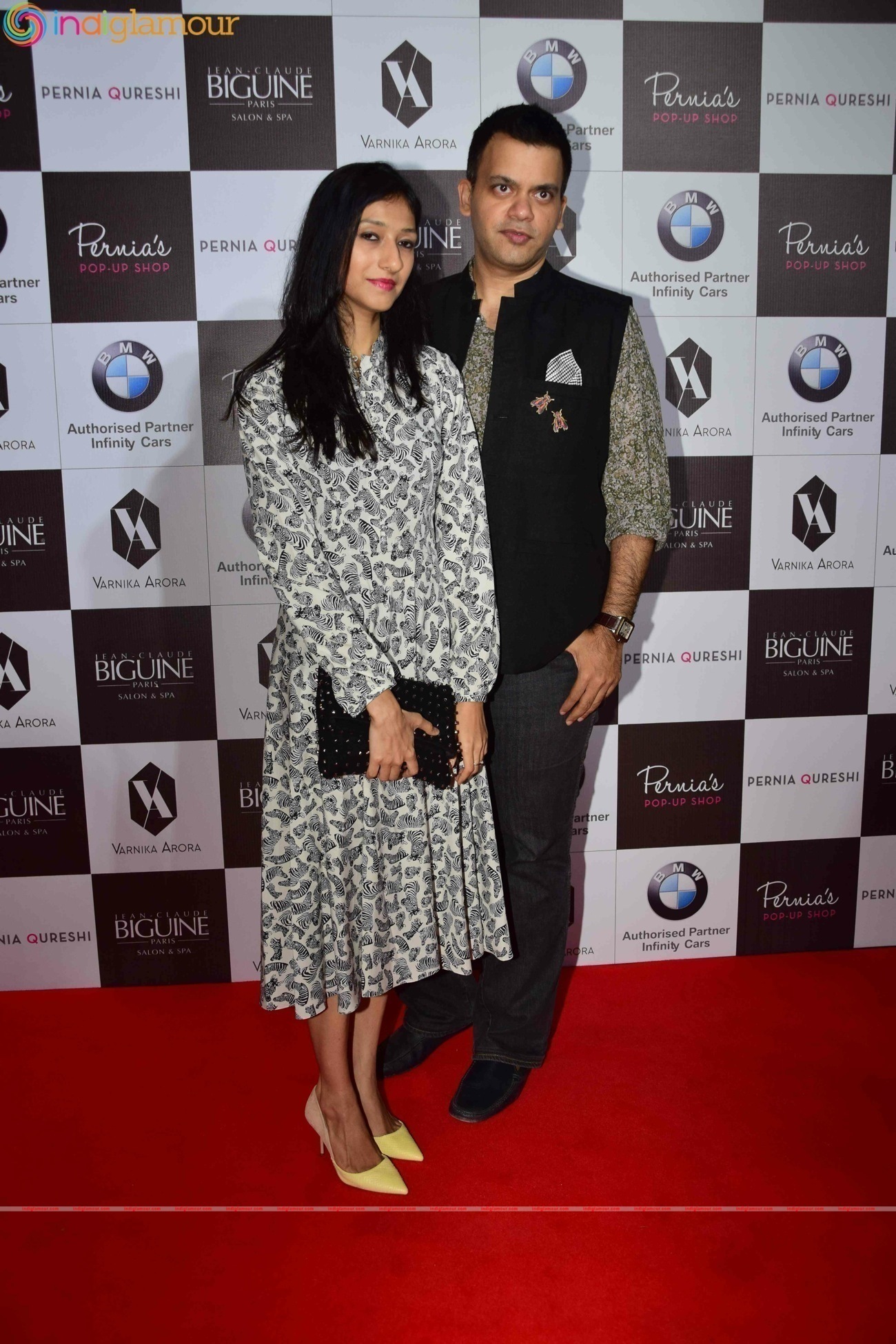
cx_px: 448
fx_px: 1232
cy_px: 672
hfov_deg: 40.0
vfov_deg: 57.2
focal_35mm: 33
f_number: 5.6
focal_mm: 22
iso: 400
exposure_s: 1/100
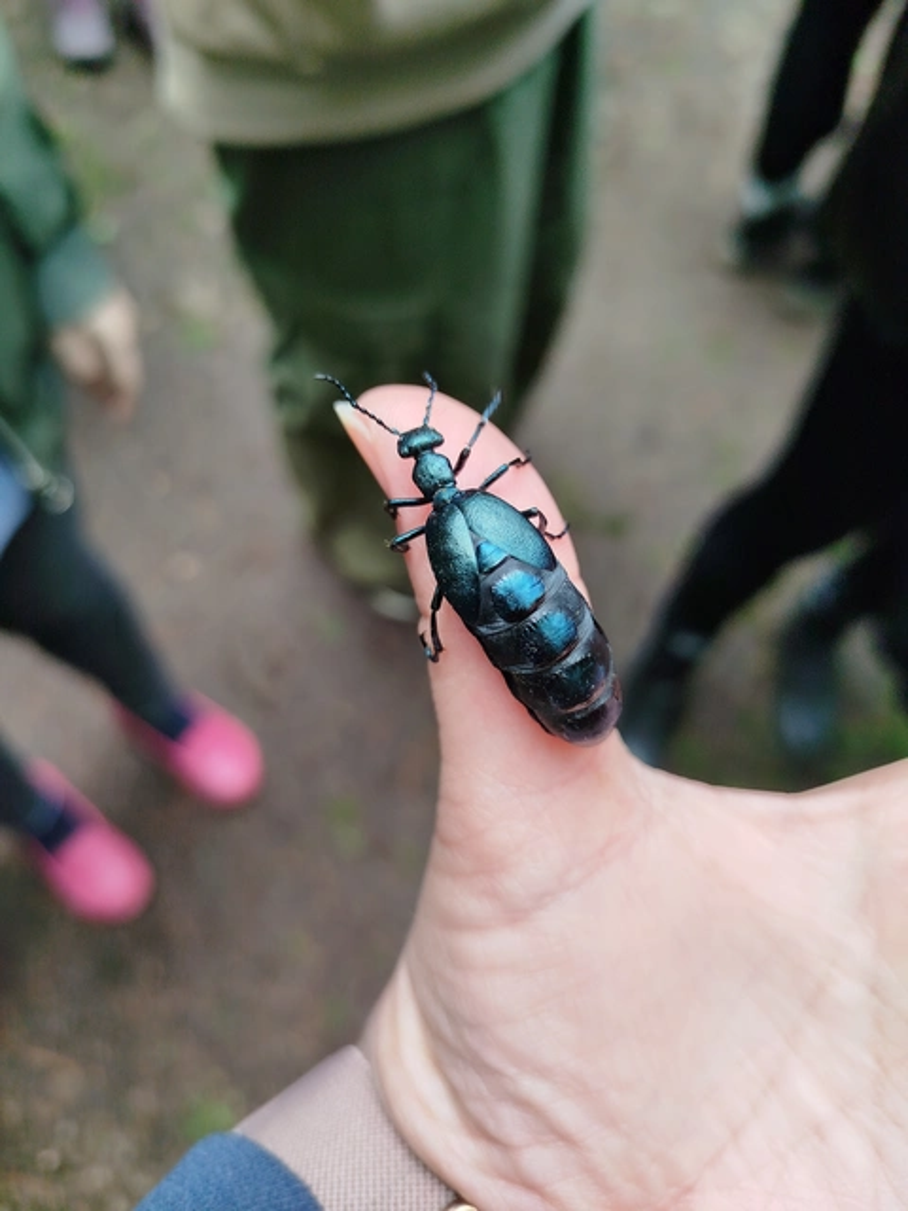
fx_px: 839
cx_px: 454
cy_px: 606
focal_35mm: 24
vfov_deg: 71.6
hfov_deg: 56.8
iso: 64
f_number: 1.7
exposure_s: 1/100
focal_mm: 5.31
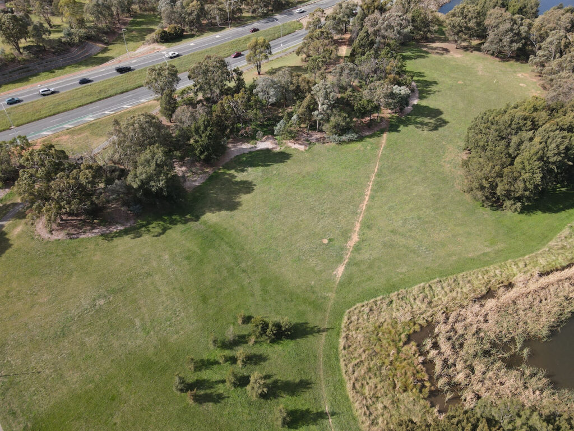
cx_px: 287
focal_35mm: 24
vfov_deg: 56.8
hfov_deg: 71.6
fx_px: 398
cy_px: 216
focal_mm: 4.5
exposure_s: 1/320
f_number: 2.8
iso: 100
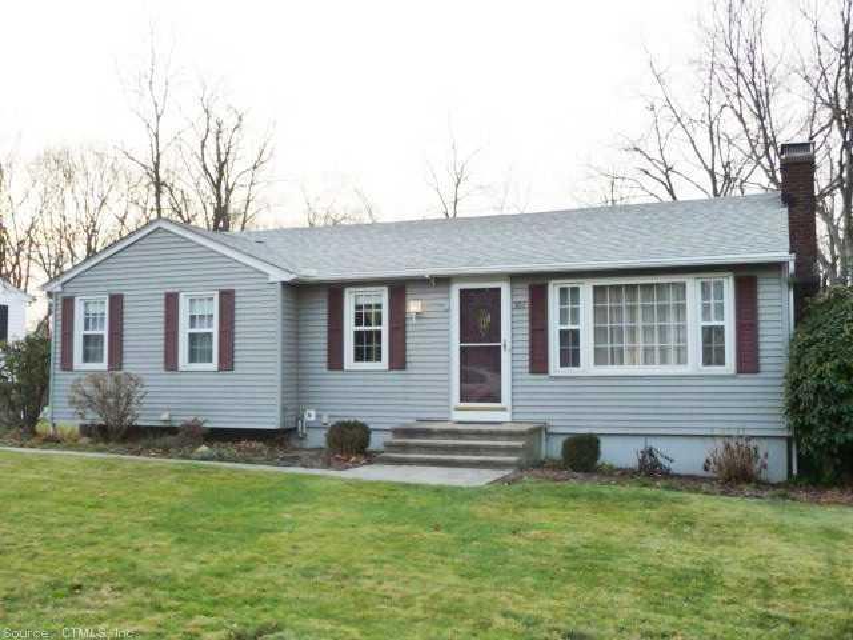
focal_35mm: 36
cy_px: 320
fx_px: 887
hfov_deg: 51.4
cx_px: 426
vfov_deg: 39.7
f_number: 3.3
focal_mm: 4.7
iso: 160
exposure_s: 1/200
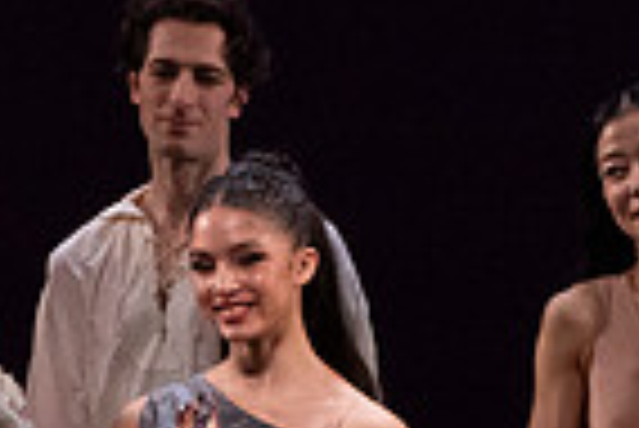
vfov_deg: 0.8
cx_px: -27
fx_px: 28997
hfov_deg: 1.3
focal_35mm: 1632
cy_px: 723
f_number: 14
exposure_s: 1/320
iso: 12800
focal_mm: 400
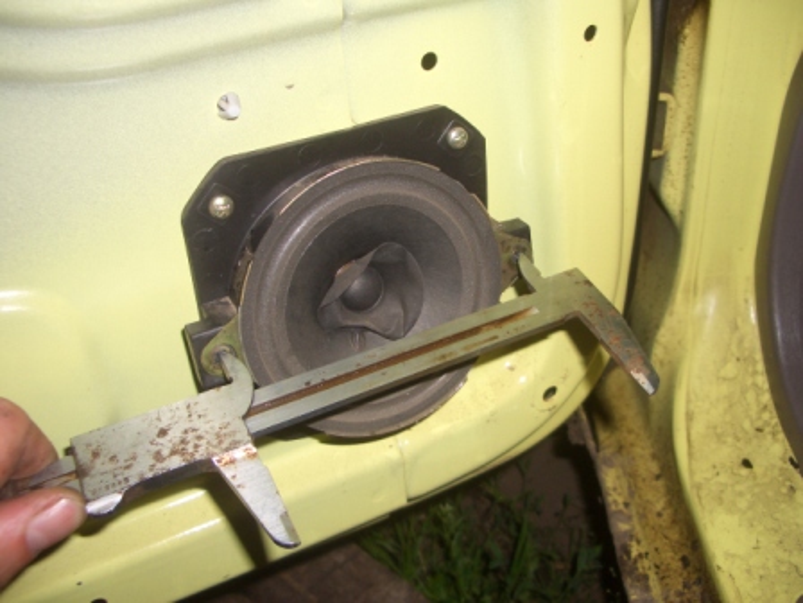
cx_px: 402
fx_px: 812
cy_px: 302
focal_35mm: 35
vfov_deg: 40.7
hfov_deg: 52.6
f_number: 2.6
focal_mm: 5.8
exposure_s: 1/60
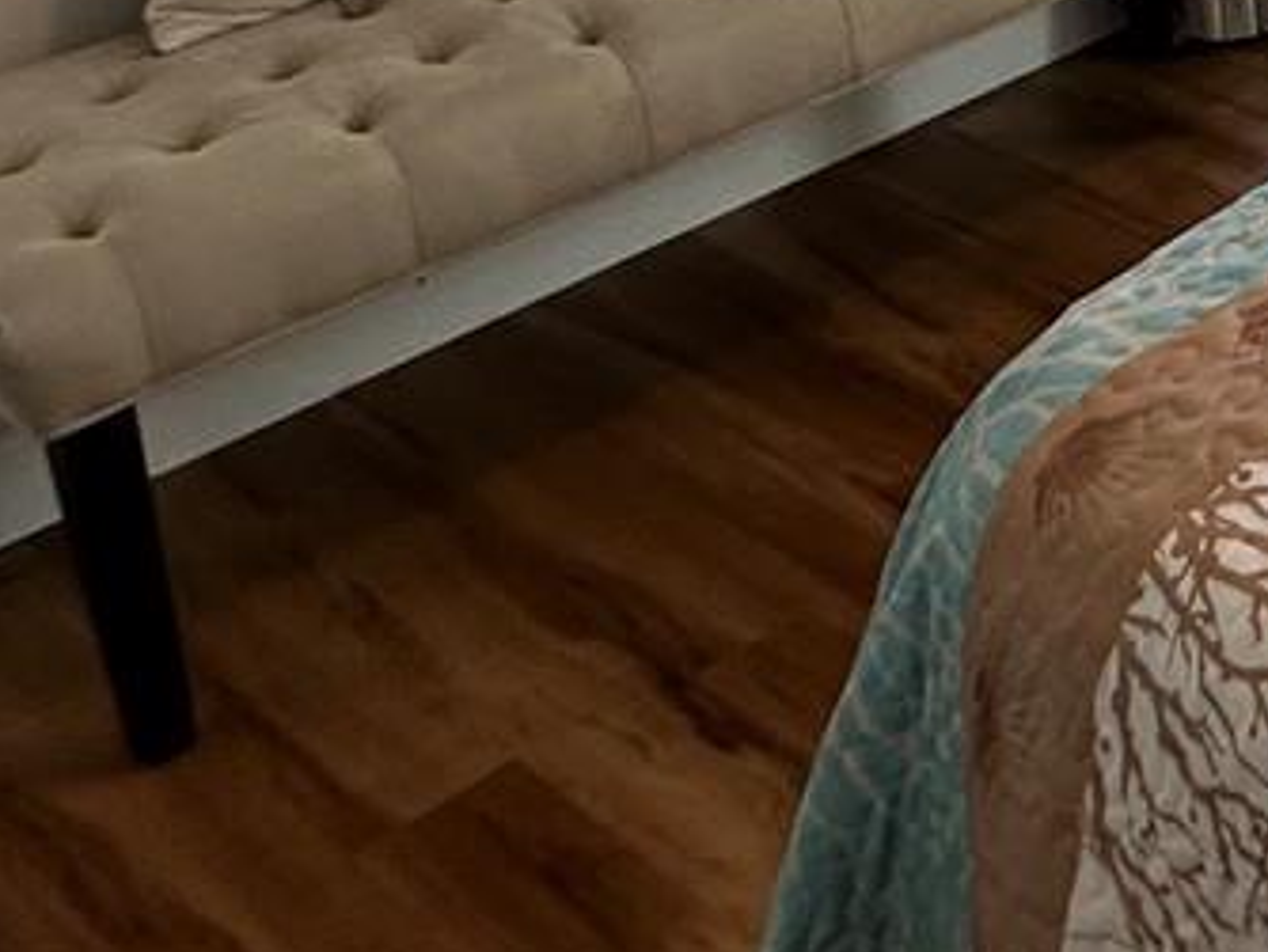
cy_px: -633
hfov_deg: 20.8
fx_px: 2456
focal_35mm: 67
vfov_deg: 18.4
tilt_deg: -11.6
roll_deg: +0.8
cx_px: 2236
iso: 64
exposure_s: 1/120
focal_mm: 2.22
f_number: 2.2
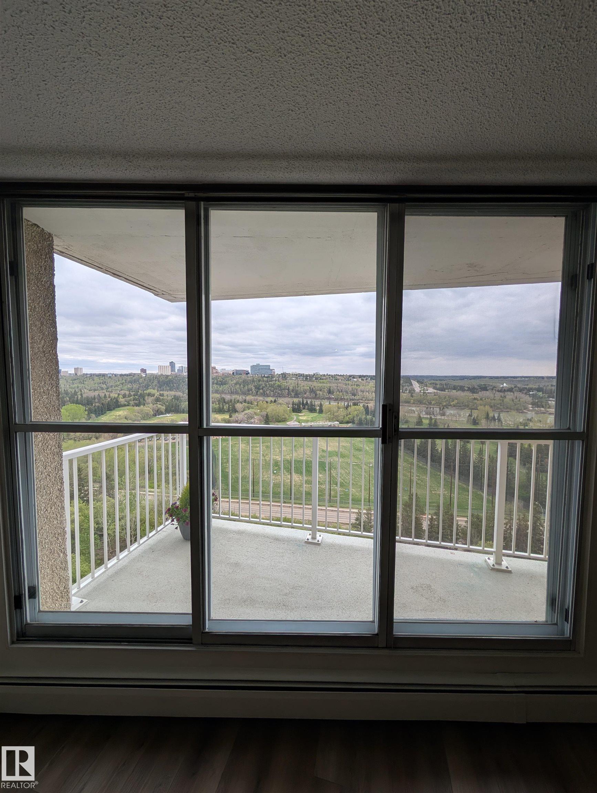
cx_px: 298
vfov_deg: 110.5
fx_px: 275
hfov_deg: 94.6
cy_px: 396
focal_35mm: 12
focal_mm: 2.02
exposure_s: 1/1064
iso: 53
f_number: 1.7
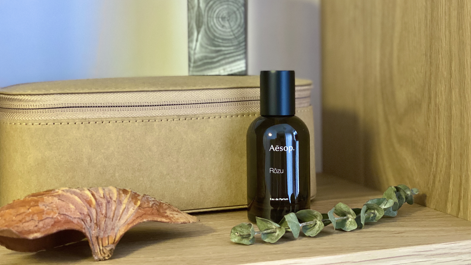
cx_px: 236
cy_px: 88
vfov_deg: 21.0
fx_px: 712
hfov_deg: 36.6
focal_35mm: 57
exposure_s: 1/37
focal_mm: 6
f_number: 2
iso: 400
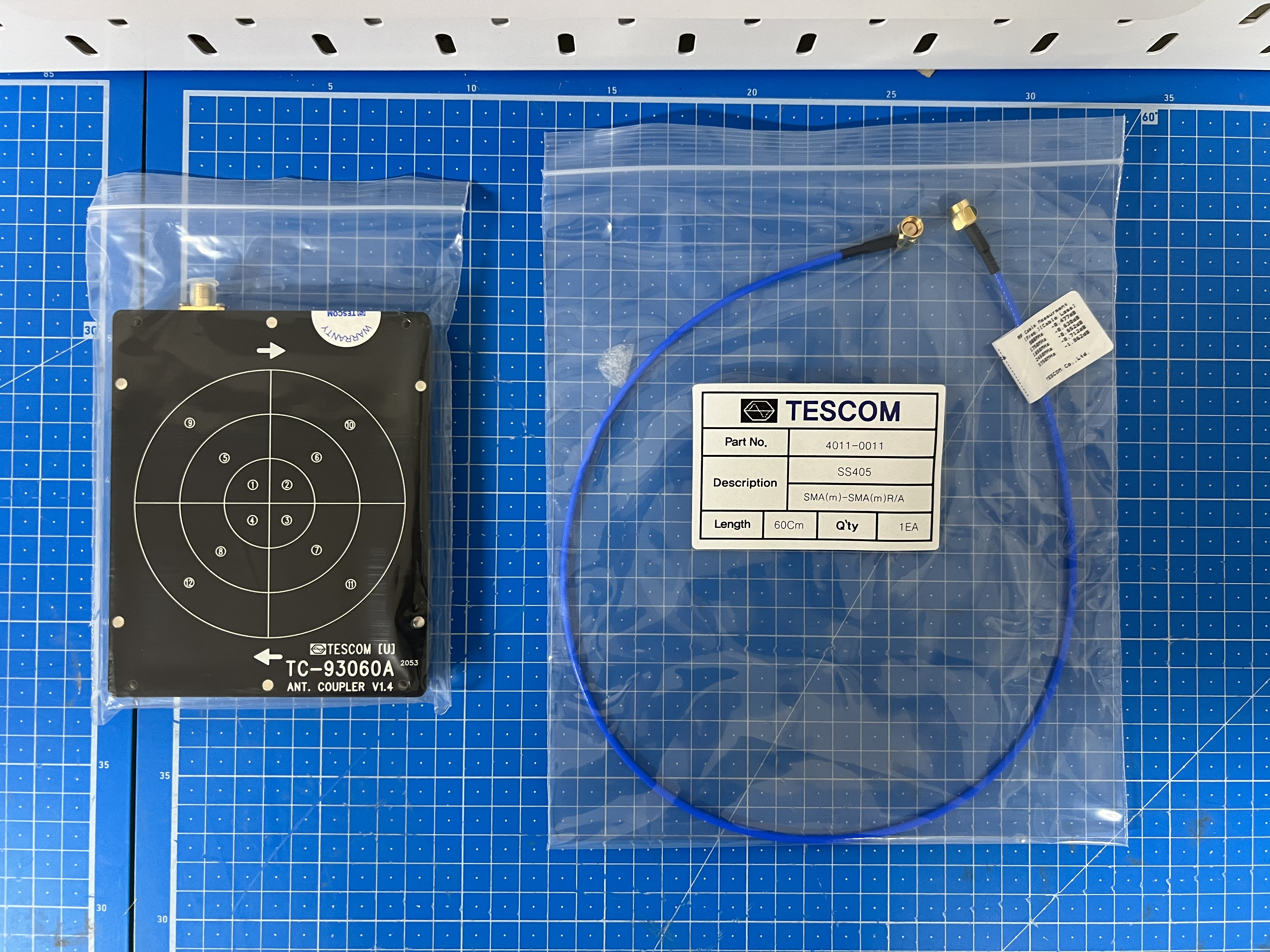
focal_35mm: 26
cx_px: 635
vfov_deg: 53.1
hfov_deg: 67.3
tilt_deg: -88.3
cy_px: 476
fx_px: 954
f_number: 1.5
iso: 250
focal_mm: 5.7
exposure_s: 1/60
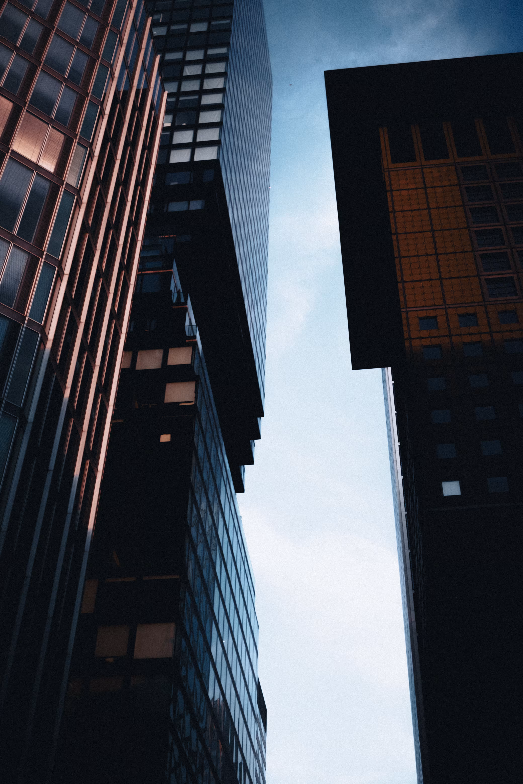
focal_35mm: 41
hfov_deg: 32.6
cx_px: 262
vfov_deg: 47.4
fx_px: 893
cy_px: 392
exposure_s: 1/320
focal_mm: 27
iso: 400
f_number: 2.8
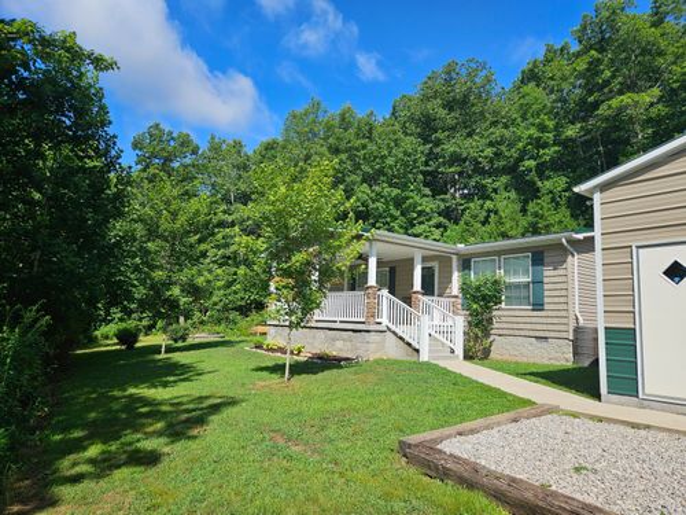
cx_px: 343
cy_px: 258
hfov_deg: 73.9
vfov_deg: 58.9
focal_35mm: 23
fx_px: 456
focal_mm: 5.4
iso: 25
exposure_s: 1/2038
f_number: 1.8
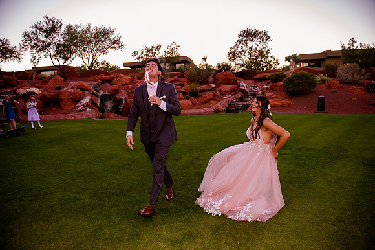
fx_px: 250
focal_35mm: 24
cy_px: 125
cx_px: 188
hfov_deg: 73.8
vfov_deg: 53.1
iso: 640
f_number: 3.2
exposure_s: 1/320
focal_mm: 24
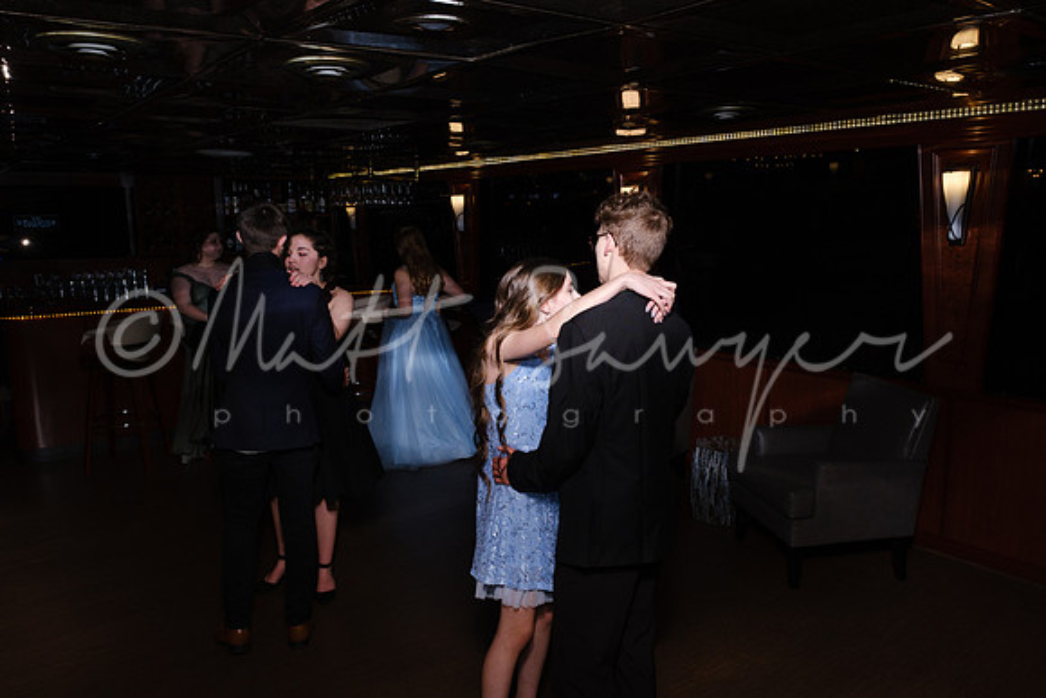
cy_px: 349
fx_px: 756
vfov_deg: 49.6
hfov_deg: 69.4
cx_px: 523
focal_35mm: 26
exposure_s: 1/250
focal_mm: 17
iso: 1600
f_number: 5
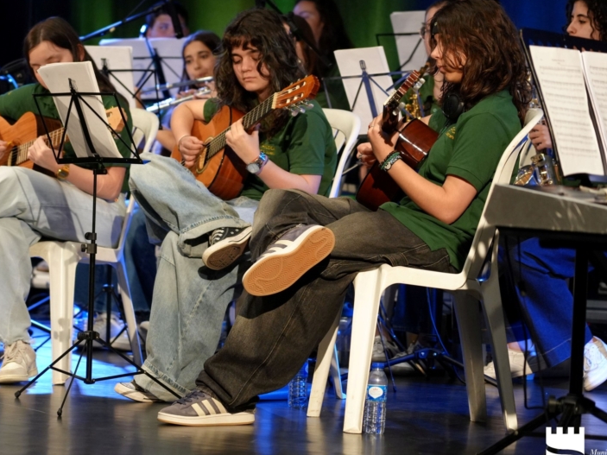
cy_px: 206
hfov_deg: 13.3
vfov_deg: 10.0
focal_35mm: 148
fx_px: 2595
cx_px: 199
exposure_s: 1/160
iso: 2500
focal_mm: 105
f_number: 4
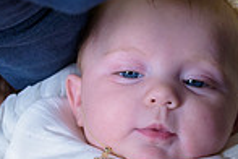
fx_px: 628
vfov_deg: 14.4
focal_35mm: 95
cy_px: 116
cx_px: 97
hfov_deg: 21.4
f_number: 3.2
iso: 1600
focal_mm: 24
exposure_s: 1/125
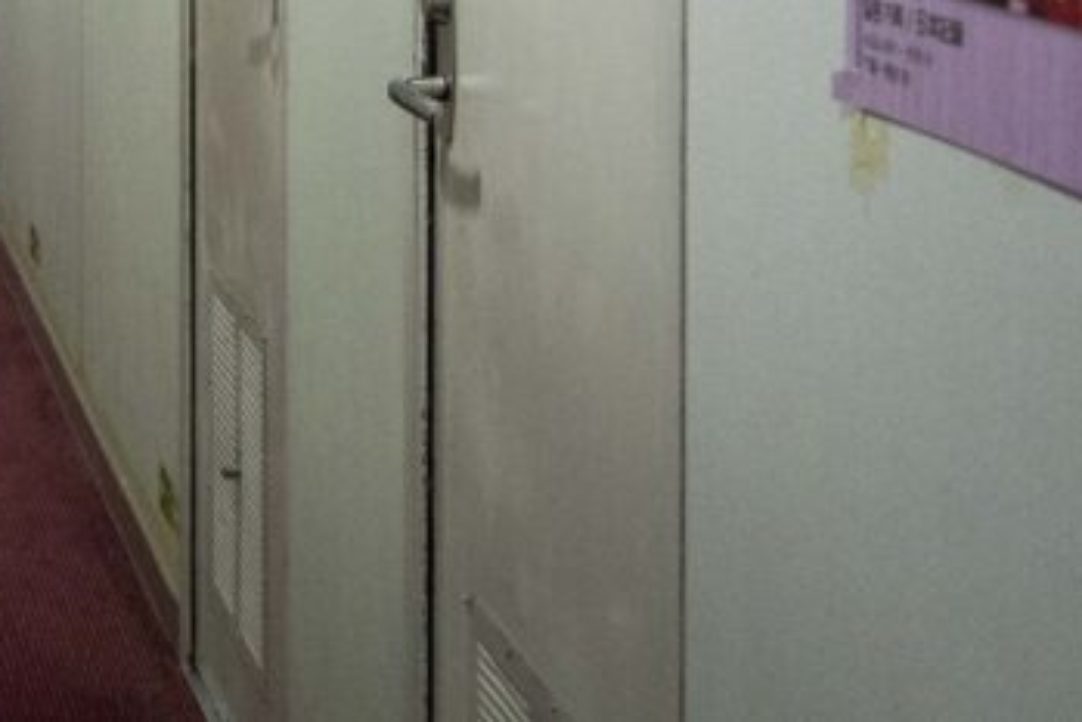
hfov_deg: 20.0
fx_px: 2826
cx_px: -291
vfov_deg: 13.8
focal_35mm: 94
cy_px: -333
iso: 6400
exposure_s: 1/160
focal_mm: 32
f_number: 4.5
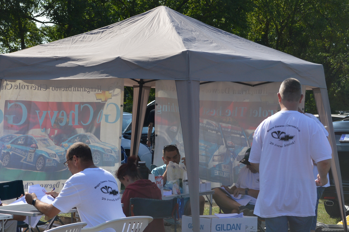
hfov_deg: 20.6
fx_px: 949
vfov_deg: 13.9
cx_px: 73
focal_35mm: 98
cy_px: 168
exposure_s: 1/320
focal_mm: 34
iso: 100
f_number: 9
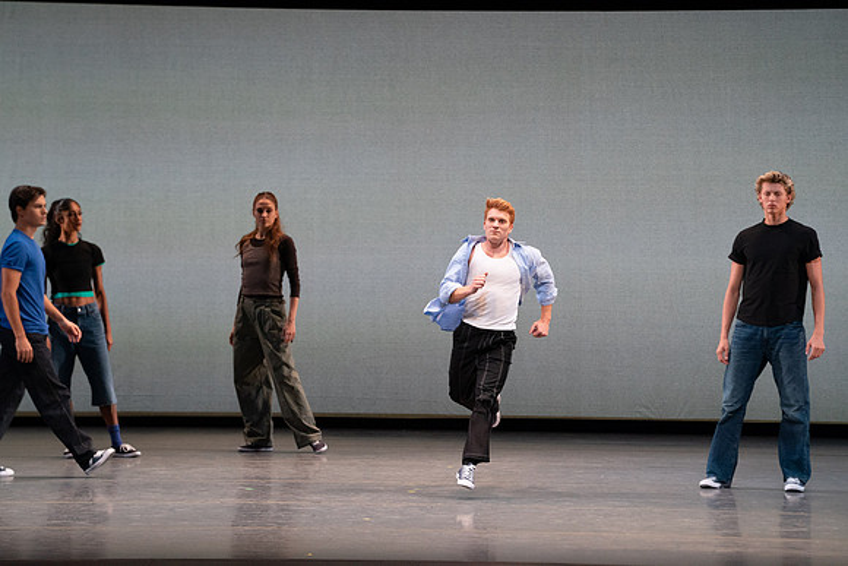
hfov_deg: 10.3
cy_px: 283
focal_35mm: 200
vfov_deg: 6.9
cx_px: 424
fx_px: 4712
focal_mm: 200
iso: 6400
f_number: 7.1
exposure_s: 1/500
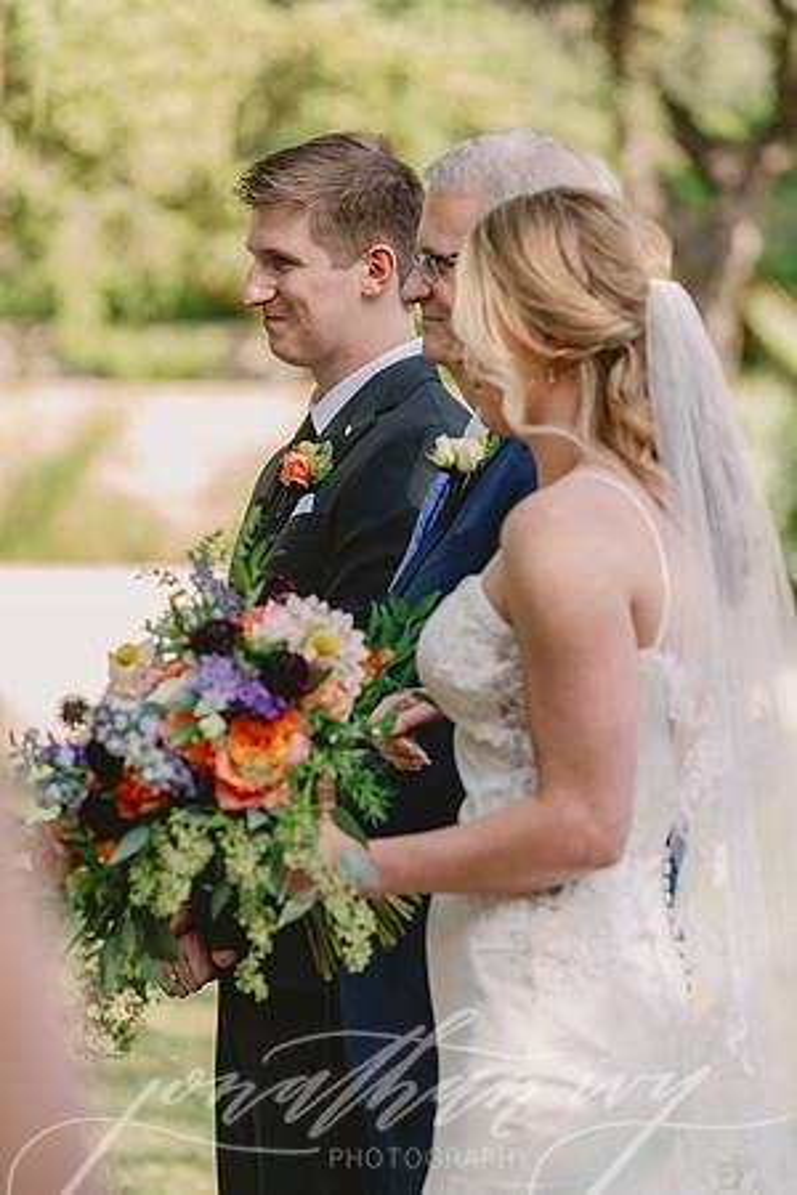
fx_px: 5678
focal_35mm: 171
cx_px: 398
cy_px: 598
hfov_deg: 8.0
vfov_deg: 12.0
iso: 200
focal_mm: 171
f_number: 4
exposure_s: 1/250
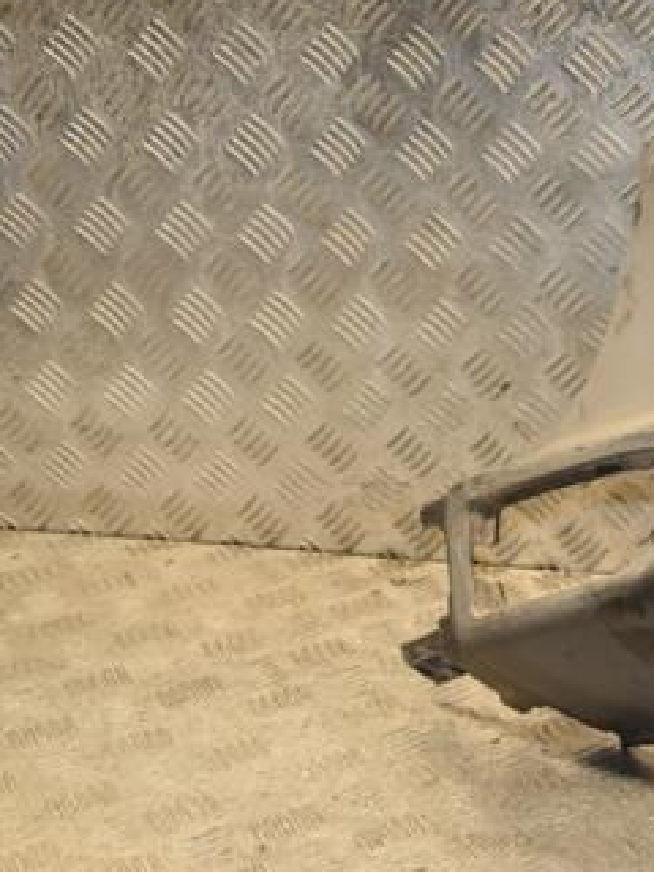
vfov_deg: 24.1
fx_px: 2040
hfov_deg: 17.3
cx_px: 812
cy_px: 335
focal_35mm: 81
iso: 800
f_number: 5.6
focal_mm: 30
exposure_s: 1/200
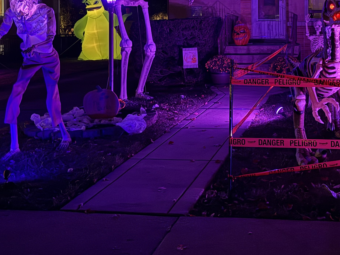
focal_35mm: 52
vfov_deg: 27.2
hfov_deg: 35.8
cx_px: 265
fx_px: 511
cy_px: 32
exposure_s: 1/15
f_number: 1.78
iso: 2000
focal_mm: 6.76
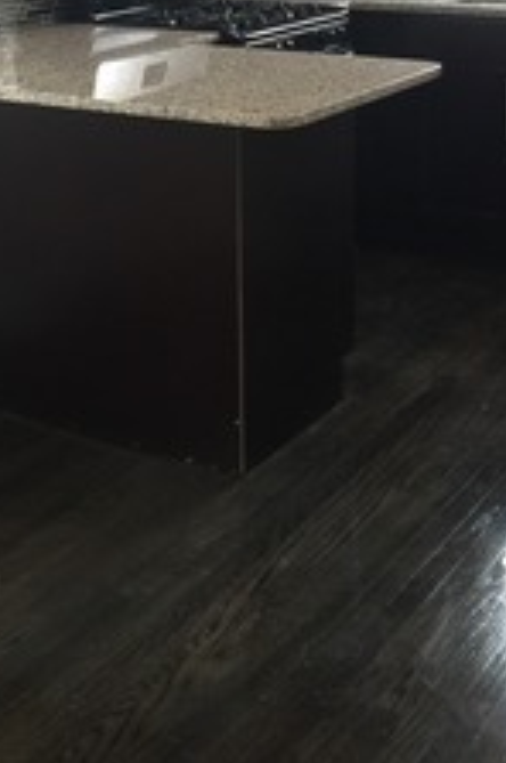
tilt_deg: -5.0
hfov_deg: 20.6
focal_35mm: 65
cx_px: 99
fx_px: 1375
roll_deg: +0.9
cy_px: 0
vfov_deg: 29.0
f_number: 2.2
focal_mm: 4.15
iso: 40
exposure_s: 1/15
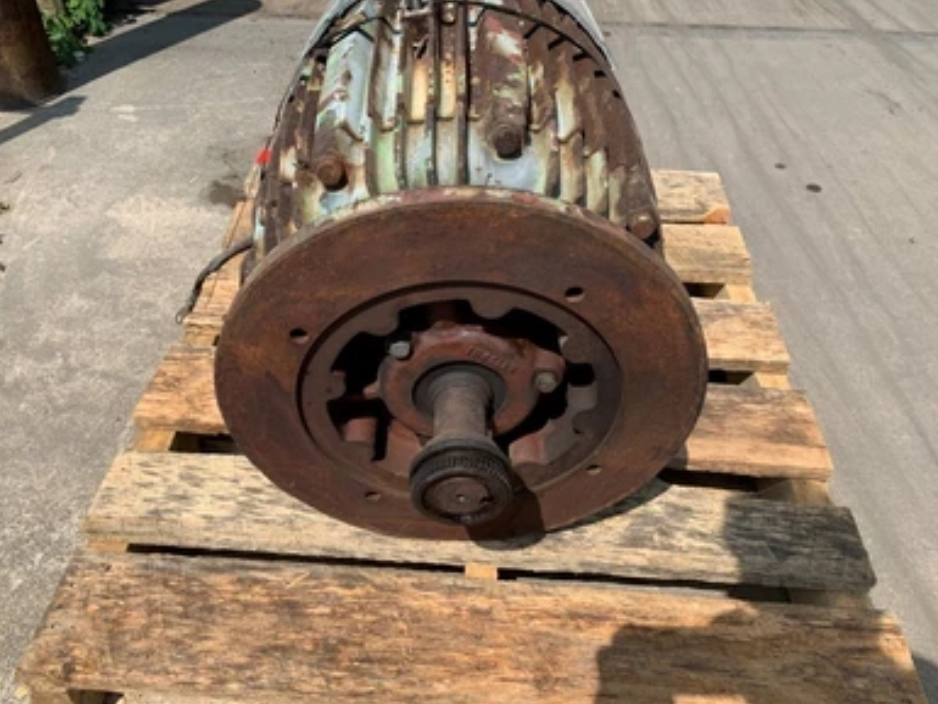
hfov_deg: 65.3
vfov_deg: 51.4
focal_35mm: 27
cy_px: 358
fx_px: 732
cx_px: 456
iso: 25
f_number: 1.8
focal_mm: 4.25
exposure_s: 1/2208
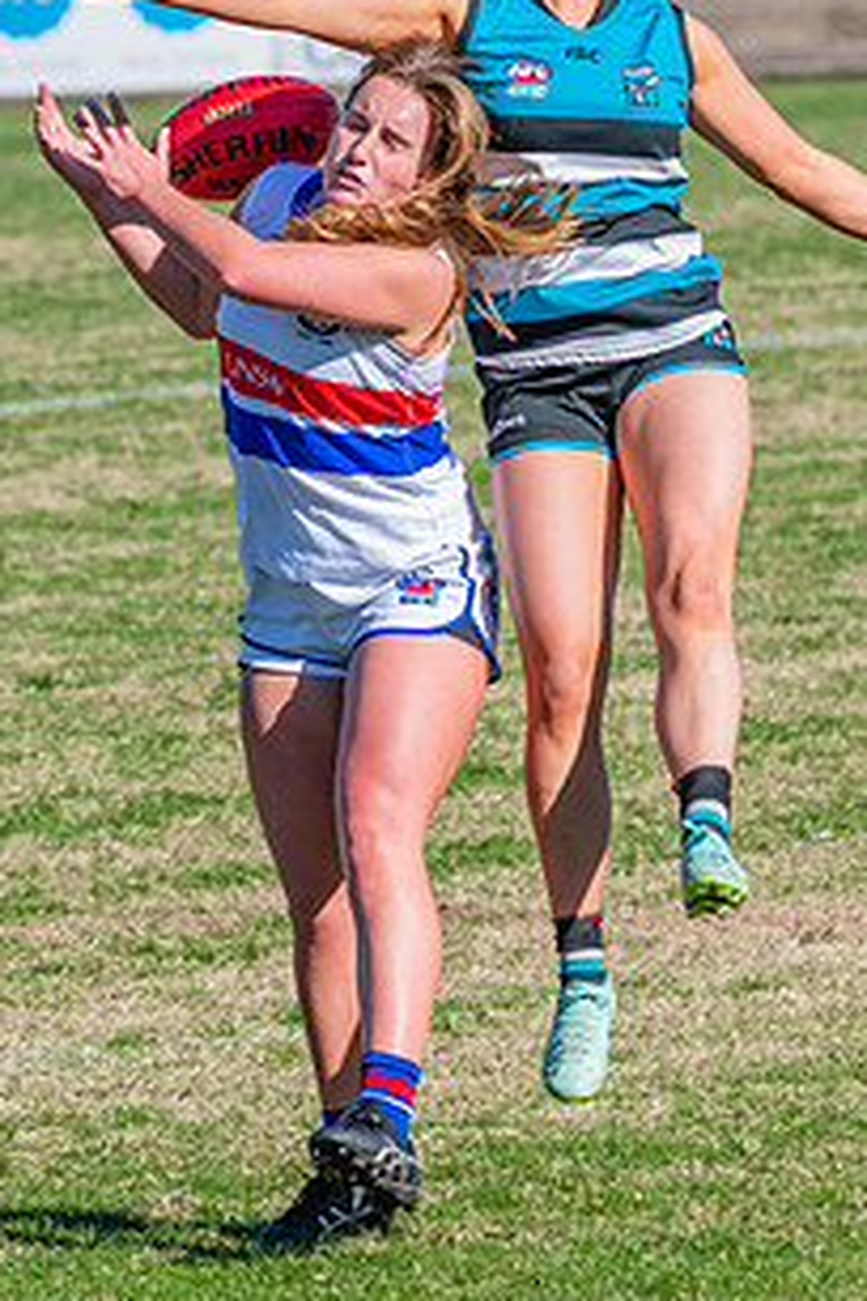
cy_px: 388
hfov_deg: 2.0
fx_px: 24238
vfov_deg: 3.1
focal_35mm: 671
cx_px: 392
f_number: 10
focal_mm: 240
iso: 800
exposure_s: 1/1600
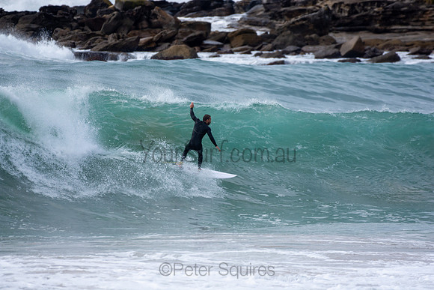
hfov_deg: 2.7
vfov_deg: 1.8
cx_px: 217
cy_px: 145
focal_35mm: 750
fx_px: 9043
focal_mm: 500
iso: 180
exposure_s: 1/800
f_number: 5.6
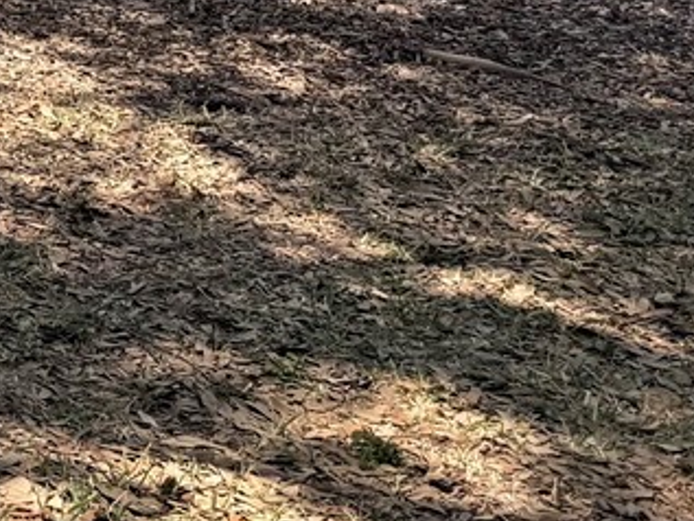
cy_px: -637
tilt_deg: -3.4
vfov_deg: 10.8
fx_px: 2427
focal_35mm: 121
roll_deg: -1.2
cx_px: -867
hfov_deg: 13.1
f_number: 1.78
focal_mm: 6.76
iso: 80
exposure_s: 1/3021
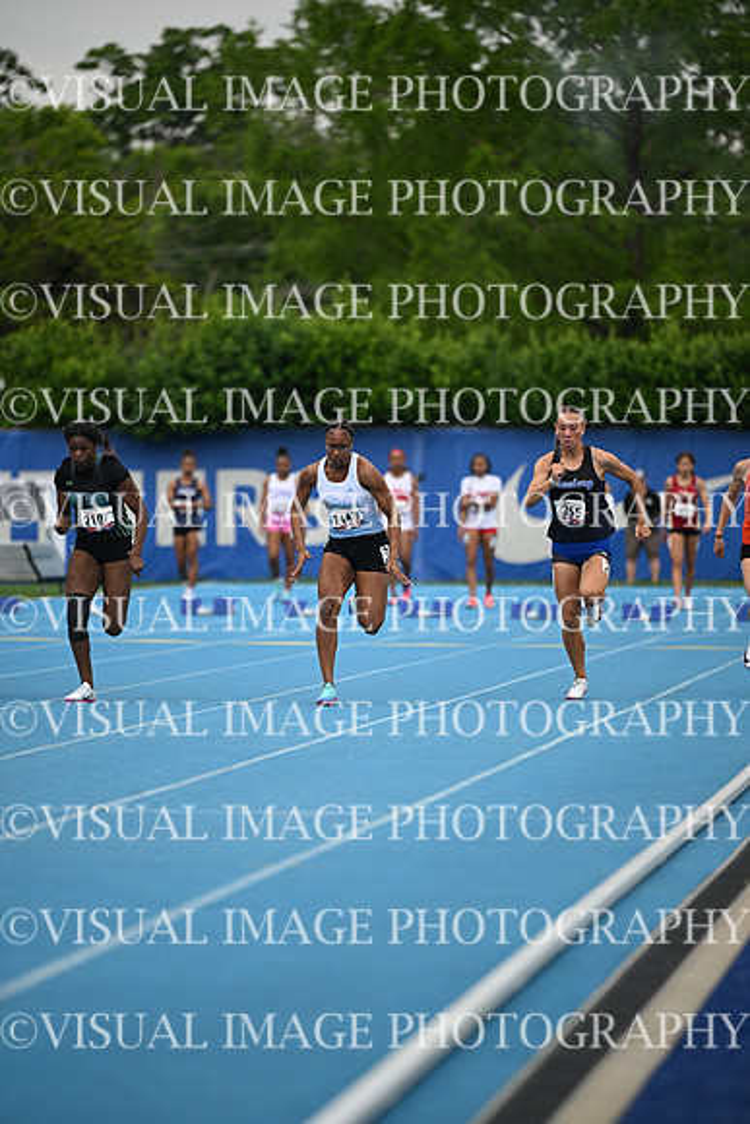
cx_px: 375
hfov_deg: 7.4
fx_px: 5777
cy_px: 562
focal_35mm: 185
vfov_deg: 11.1
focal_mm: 185
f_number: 2.8
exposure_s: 1/3200
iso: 250
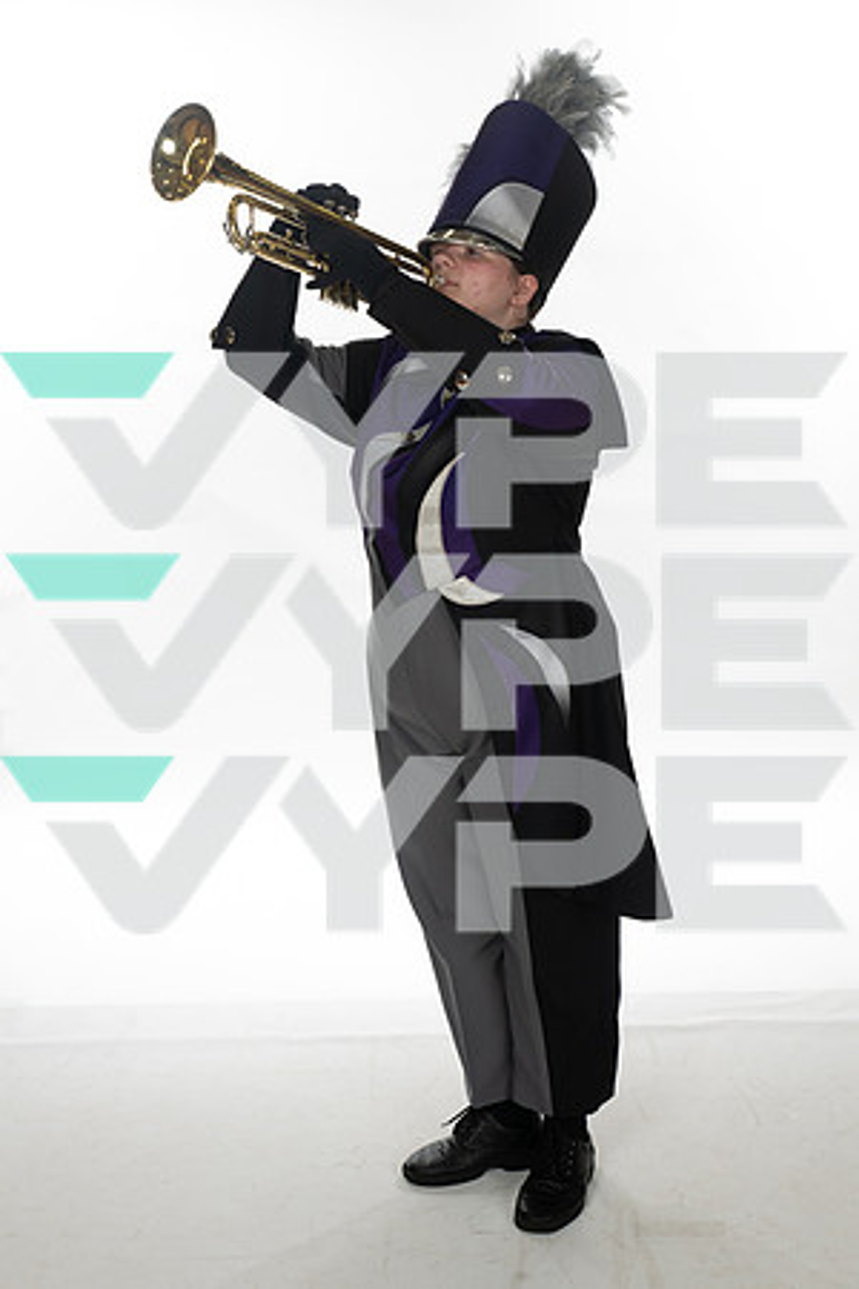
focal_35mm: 48
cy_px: 644
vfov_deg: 41.1
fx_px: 1718
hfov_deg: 28.1
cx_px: 430
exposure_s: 1/320
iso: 800
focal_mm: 48
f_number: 7.1
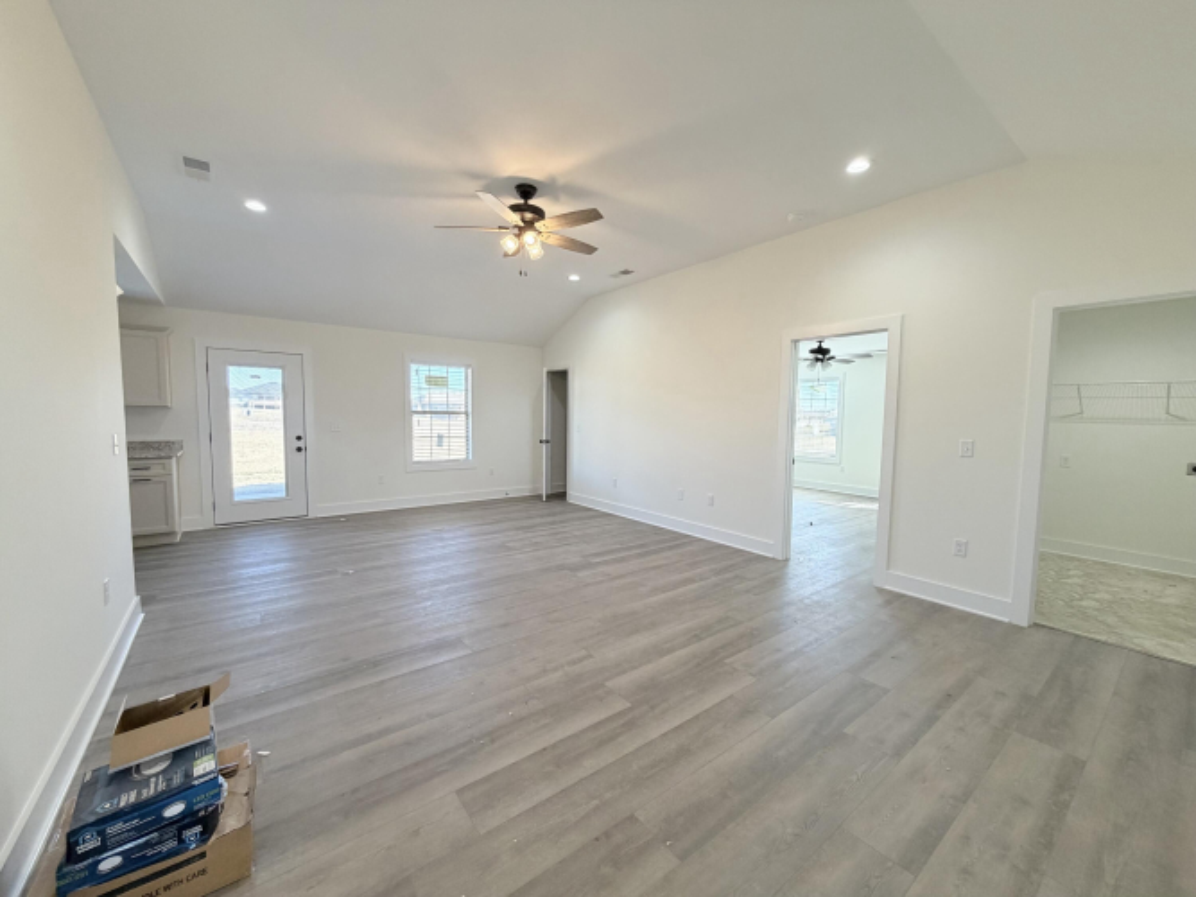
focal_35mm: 14
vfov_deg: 85.7
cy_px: 448
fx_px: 484
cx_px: 598
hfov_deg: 102.1
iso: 200
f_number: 2.2
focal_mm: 2.22
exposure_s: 1/120
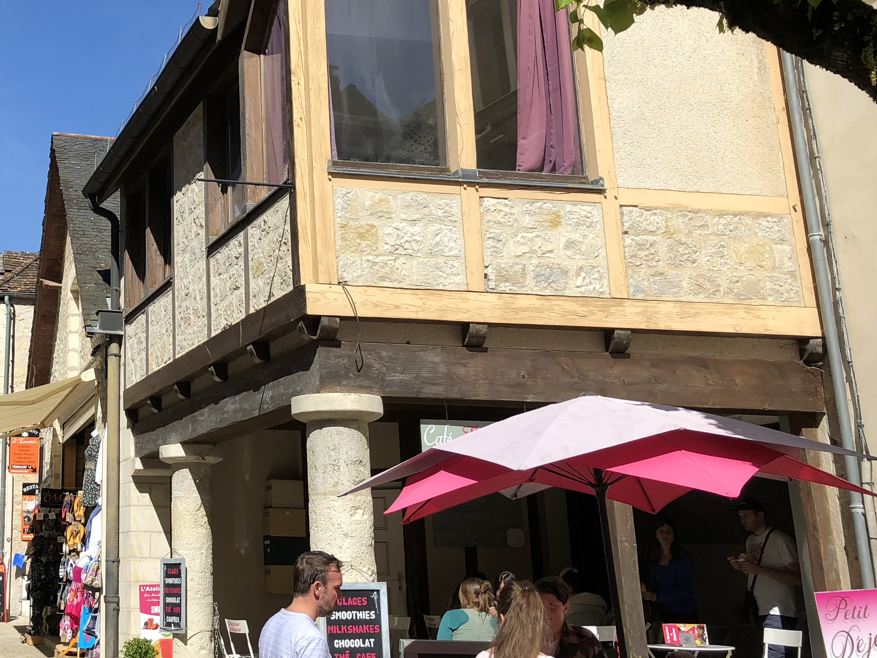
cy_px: 206
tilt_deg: +17.2
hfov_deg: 36.3
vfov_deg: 28.9
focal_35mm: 50
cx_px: 120
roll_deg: +0.3
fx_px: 1267
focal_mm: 4
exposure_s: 1/2000
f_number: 1.8
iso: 20
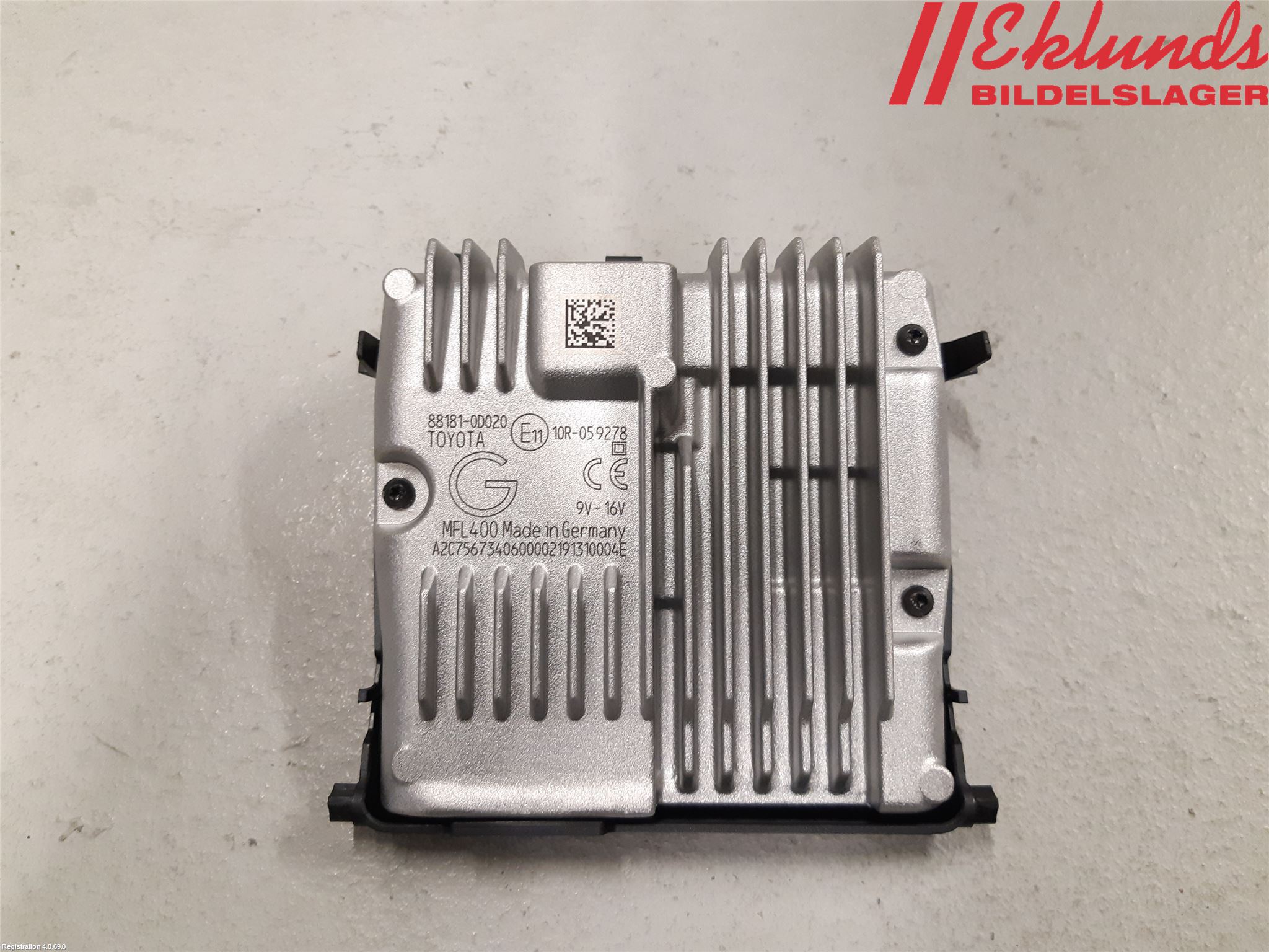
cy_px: 476
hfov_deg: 67.3
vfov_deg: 53.1
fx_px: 953
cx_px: 634
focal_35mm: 26
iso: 250
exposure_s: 1/50
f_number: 1.7
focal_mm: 3.93
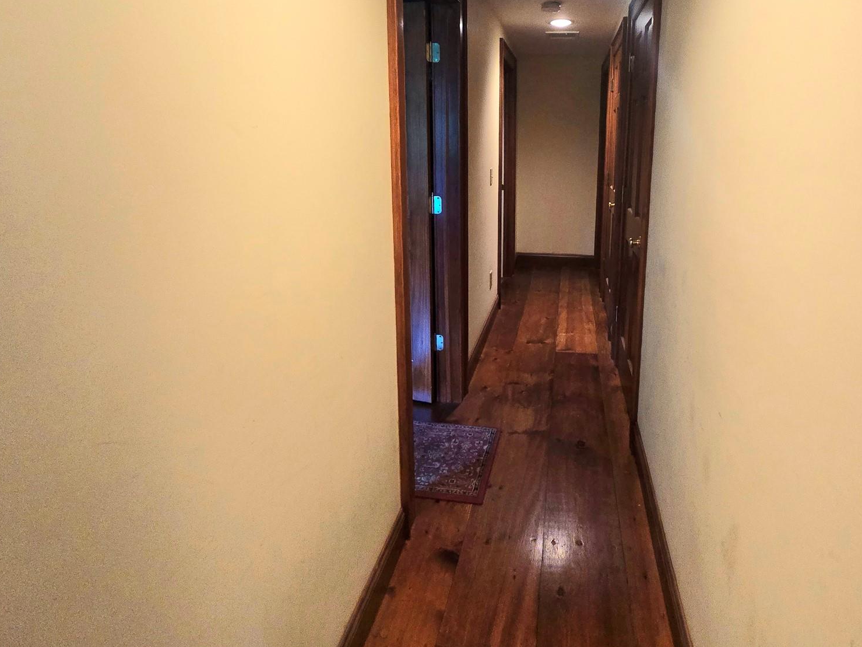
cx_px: 497
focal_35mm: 18
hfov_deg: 87.1
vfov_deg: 69.8
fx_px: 448
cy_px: 222
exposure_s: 1/60.2
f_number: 2.2
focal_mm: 2.2
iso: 320
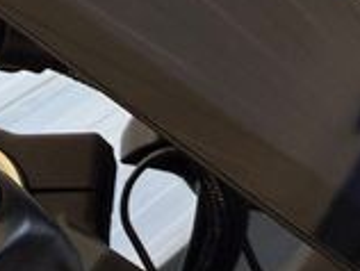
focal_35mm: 97
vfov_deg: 14.3
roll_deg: -6.3
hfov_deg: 20.1
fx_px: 1010
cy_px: -139
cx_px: 260
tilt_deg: -31.1
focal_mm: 2.22
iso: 320
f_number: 2.2
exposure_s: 1/100
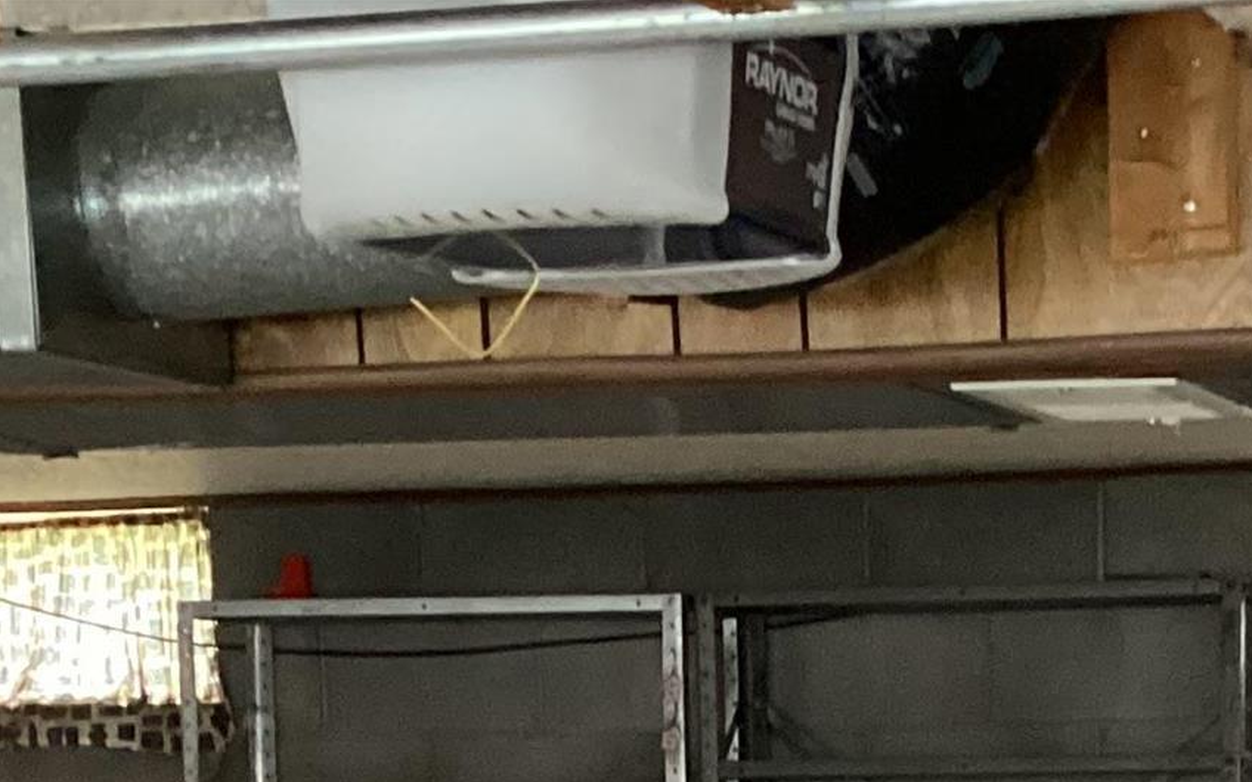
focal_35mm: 119
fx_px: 4060
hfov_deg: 17.4
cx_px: 942
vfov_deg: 10.0
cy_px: 1697
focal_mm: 3.3
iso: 400
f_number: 2.4
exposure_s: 1/40
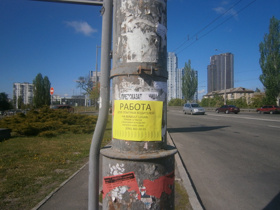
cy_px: 105
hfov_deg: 67.3
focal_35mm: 26
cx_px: 140
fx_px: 210
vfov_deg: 53.1
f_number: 8
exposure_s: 1/320
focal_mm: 4.7
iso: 80
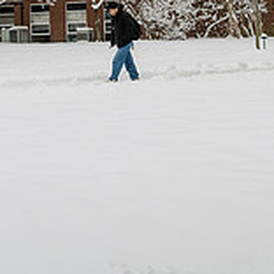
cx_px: 121
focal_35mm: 101
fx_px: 904
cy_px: -29
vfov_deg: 16.7
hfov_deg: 17.2
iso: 250
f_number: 3.5
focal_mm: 32
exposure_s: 1/400
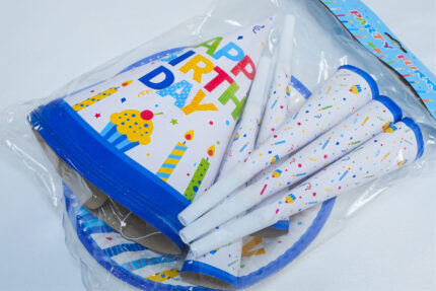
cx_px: 218
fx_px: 581
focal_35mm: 48
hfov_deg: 41.1
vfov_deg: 28.1
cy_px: 146
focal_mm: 32
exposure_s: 1/160
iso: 2500
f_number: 10
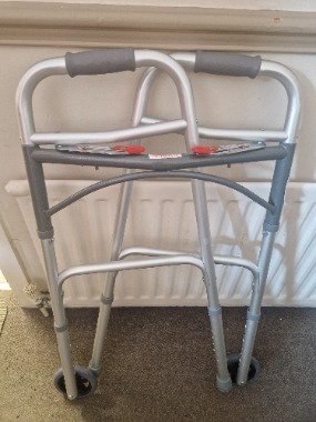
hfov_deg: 58.9
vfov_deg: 73.9
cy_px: 211
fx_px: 280
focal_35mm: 23
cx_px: 158
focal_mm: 5.4
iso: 500
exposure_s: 1/33
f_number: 1.8
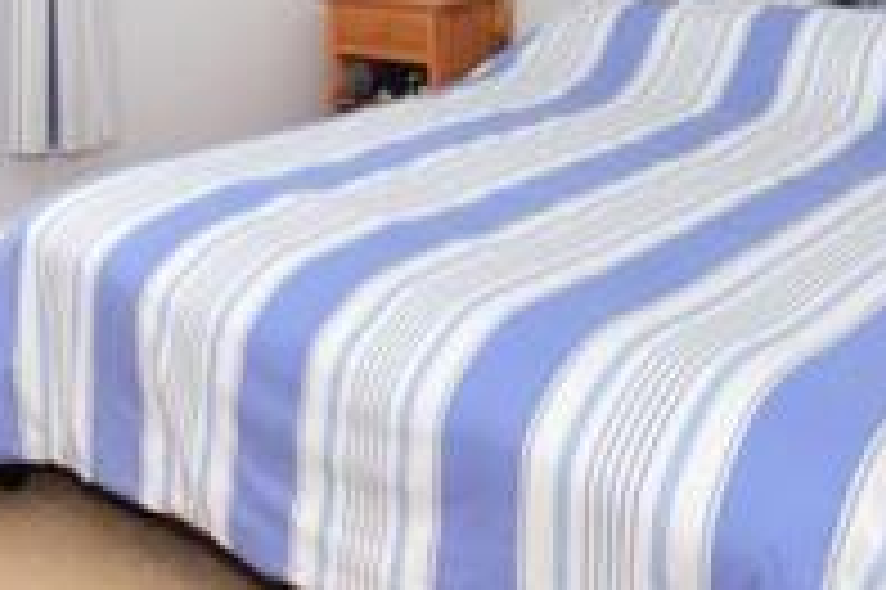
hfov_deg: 38.5
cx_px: 211
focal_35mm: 50
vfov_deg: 24.1
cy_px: -146
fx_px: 1229
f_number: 5.6
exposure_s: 1/125
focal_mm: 10
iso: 200
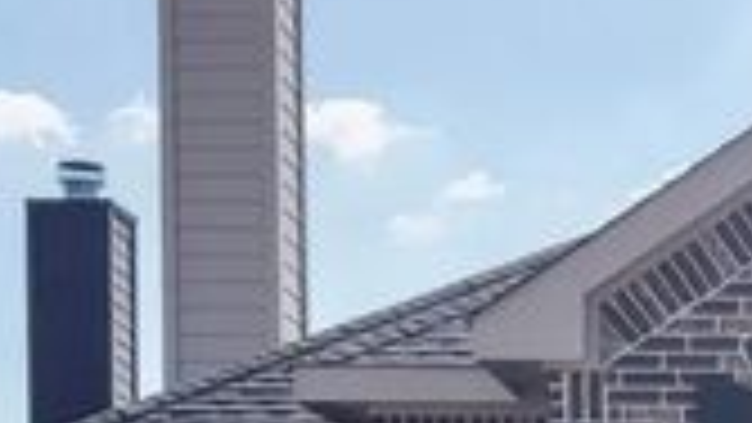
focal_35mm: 160
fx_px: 3191
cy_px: 1008
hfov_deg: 12.7
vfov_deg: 7.1
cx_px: 1153
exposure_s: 1/8000
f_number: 1.8
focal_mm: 8.67
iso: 320
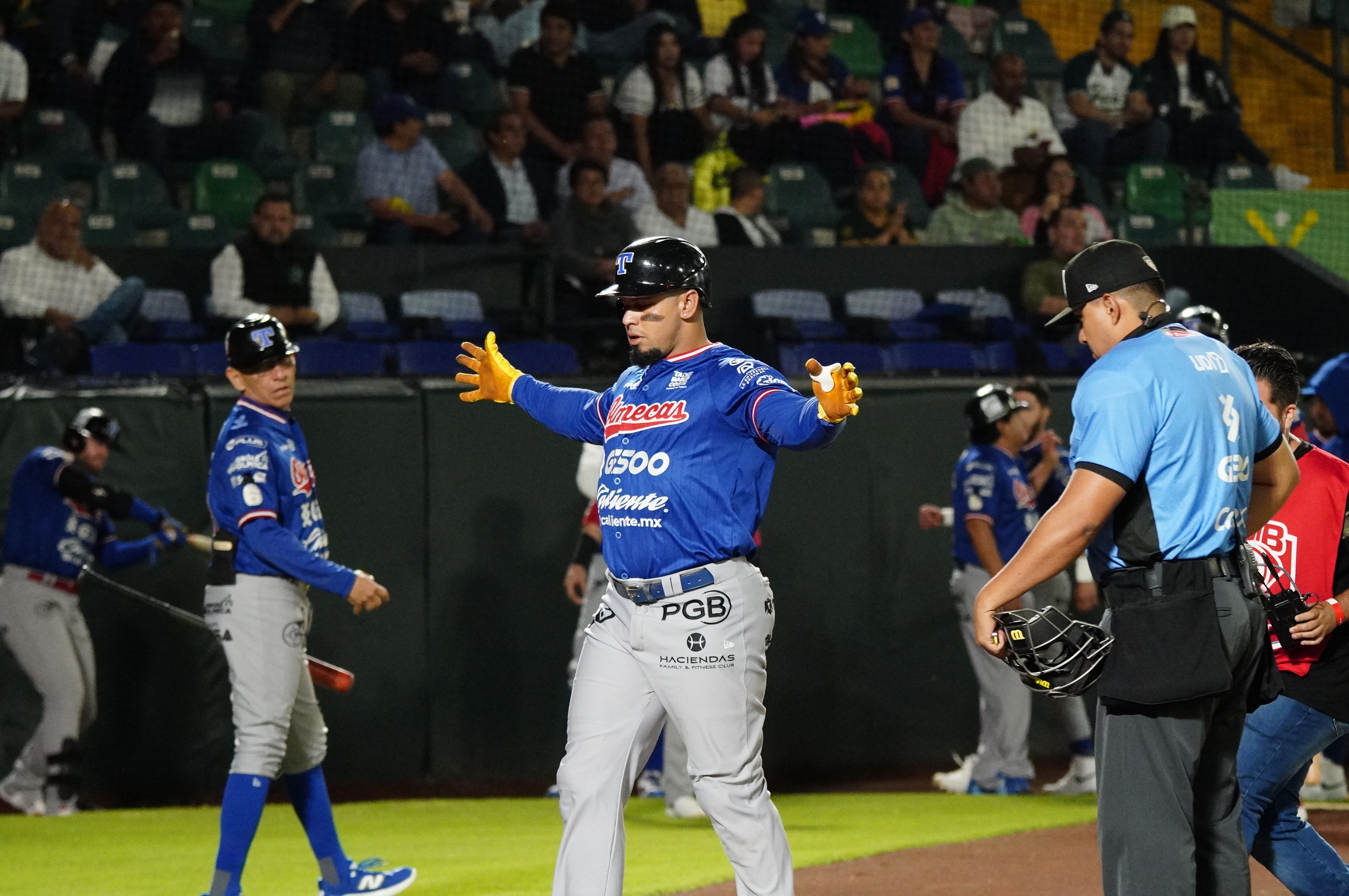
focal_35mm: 260
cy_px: 448
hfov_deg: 7.9
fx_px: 9743
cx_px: 674
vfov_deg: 5.3
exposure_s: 1/640
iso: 6400
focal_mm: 173.5
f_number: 5
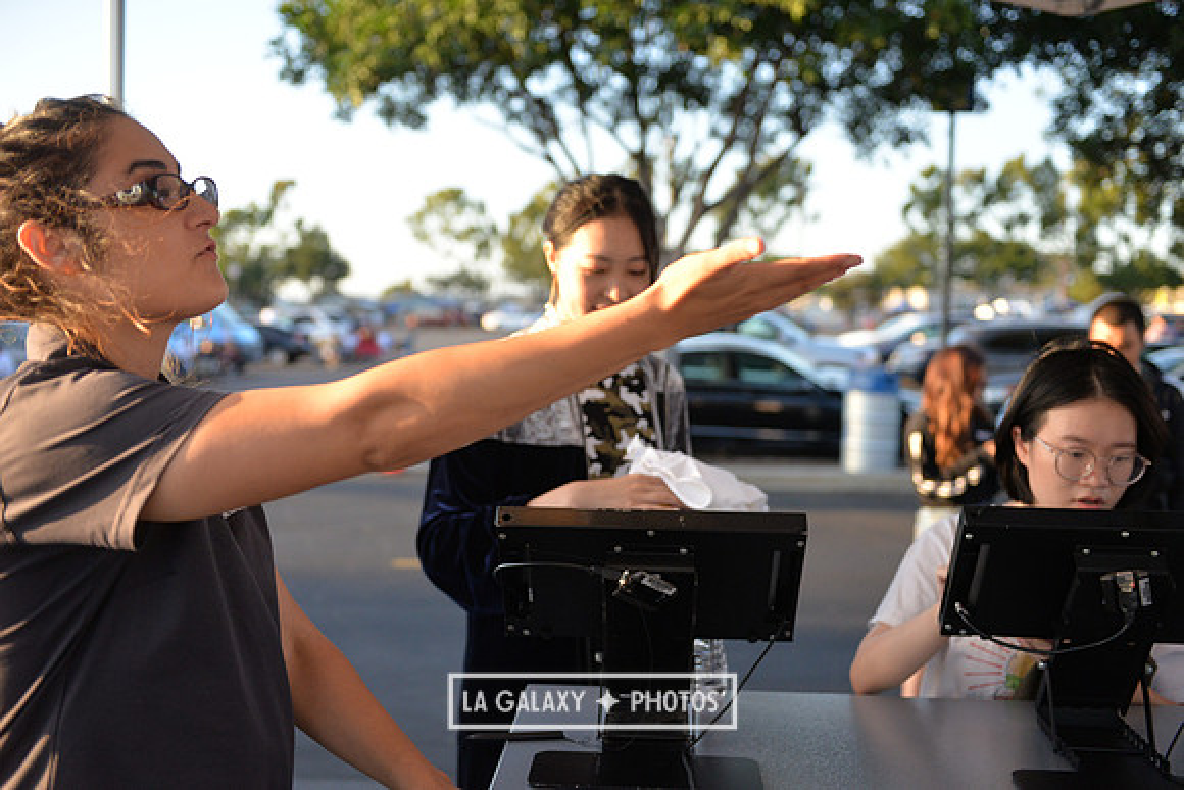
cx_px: 592
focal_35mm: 38
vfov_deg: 35.1
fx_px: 1250
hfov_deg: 50.7
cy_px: 395
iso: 1800
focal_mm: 38
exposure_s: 1/4000
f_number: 2.8
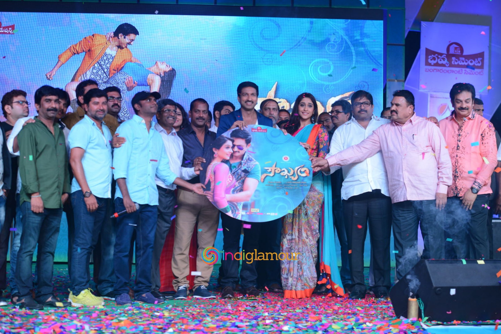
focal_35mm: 70
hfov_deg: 28.8
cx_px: 250
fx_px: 974
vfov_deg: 19.5
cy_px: 167
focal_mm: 70
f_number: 7.1
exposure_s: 1/160
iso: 800
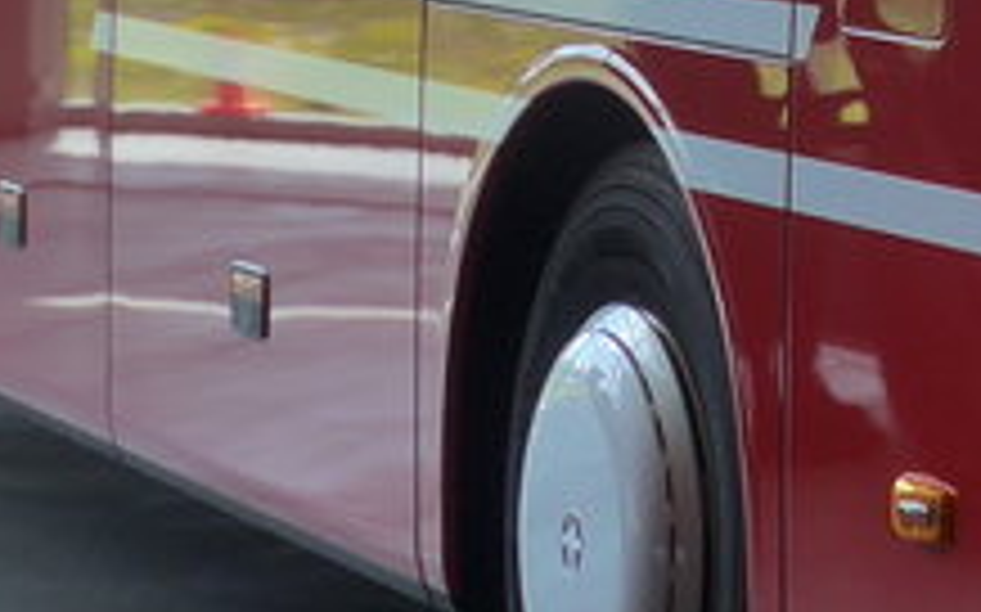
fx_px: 5612
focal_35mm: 210
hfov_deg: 9.6
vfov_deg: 6.1
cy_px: -446
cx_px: 1678
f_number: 2.8
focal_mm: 7.5
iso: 125
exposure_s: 1/250
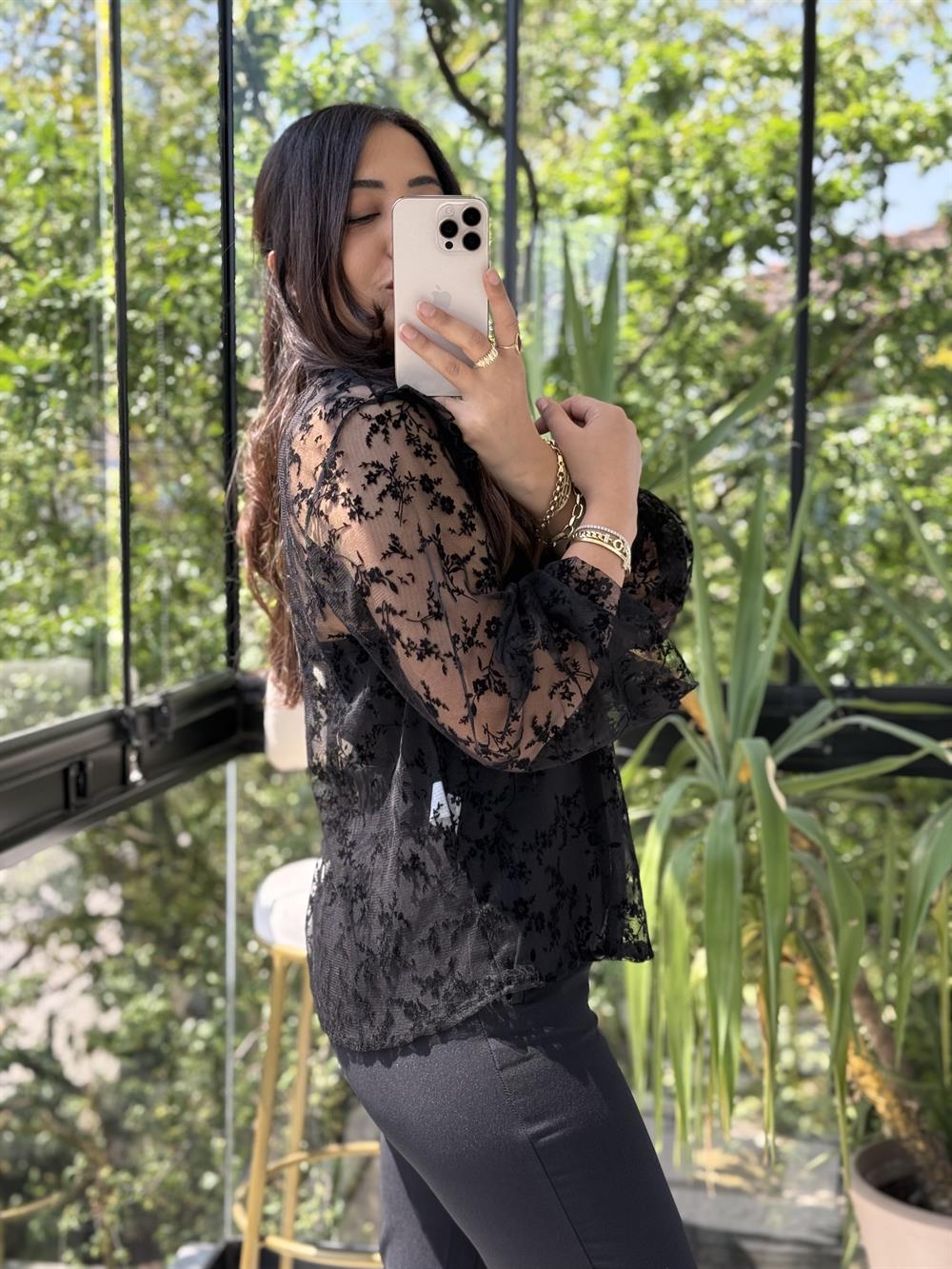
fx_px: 1760
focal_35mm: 48
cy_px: 634
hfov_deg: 30.3
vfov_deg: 39.7
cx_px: 476
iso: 64
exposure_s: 1/375
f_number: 1.78
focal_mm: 6.76
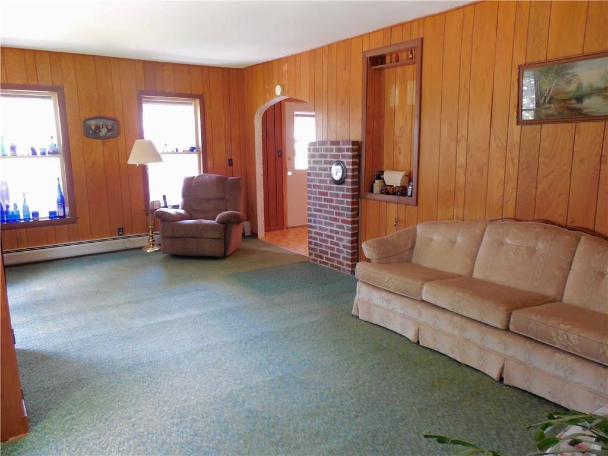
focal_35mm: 25
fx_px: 439
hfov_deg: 69.4
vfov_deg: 54.9
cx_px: 304
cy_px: 228
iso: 450
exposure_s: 1/8
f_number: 3.3
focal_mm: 4.5
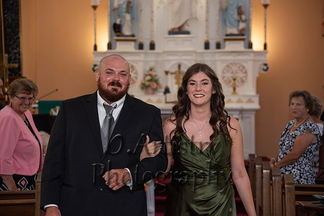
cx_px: 160
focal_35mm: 110
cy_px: 102
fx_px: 988
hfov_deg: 18.6
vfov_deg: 12.5
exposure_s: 1/125
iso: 640
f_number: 4
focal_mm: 100
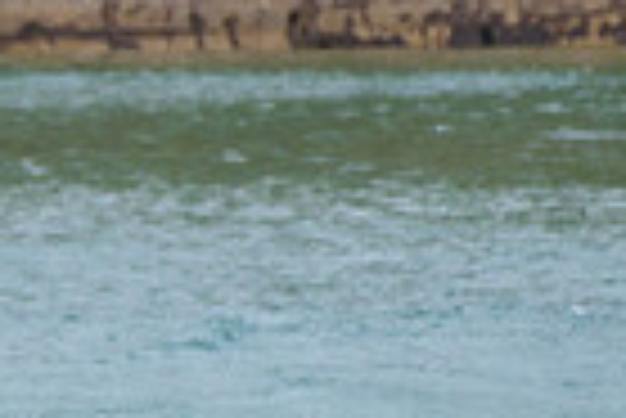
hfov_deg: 0.8
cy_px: 514
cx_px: -623
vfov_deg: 0.5
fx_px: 44370
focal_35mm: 2549
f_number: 5.6
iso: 320
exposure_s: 1/1600
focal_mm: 500
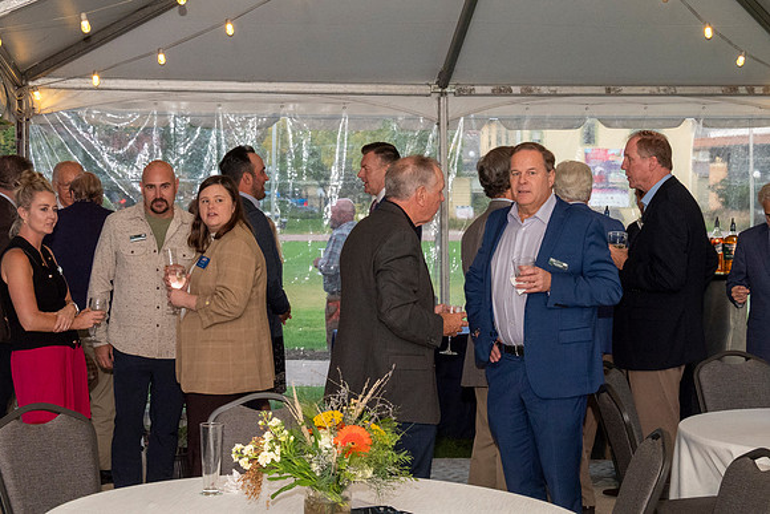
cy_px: 257
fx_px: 1598
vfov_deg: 18.3
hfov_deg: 27.1
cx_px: 385
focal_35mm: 75
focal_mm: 48
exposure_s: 1/50
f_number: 13
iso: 3200
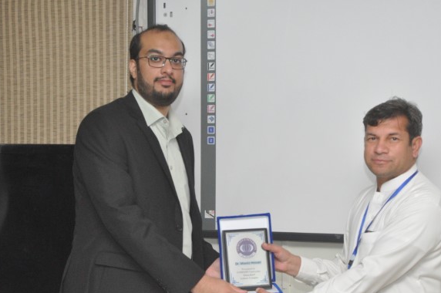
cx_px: 244
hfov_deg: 22.4
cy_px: 172
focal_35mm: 91
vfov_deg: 15.0
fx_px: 1113
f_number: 7.1
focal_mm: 48
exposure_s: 1/60
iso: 2000
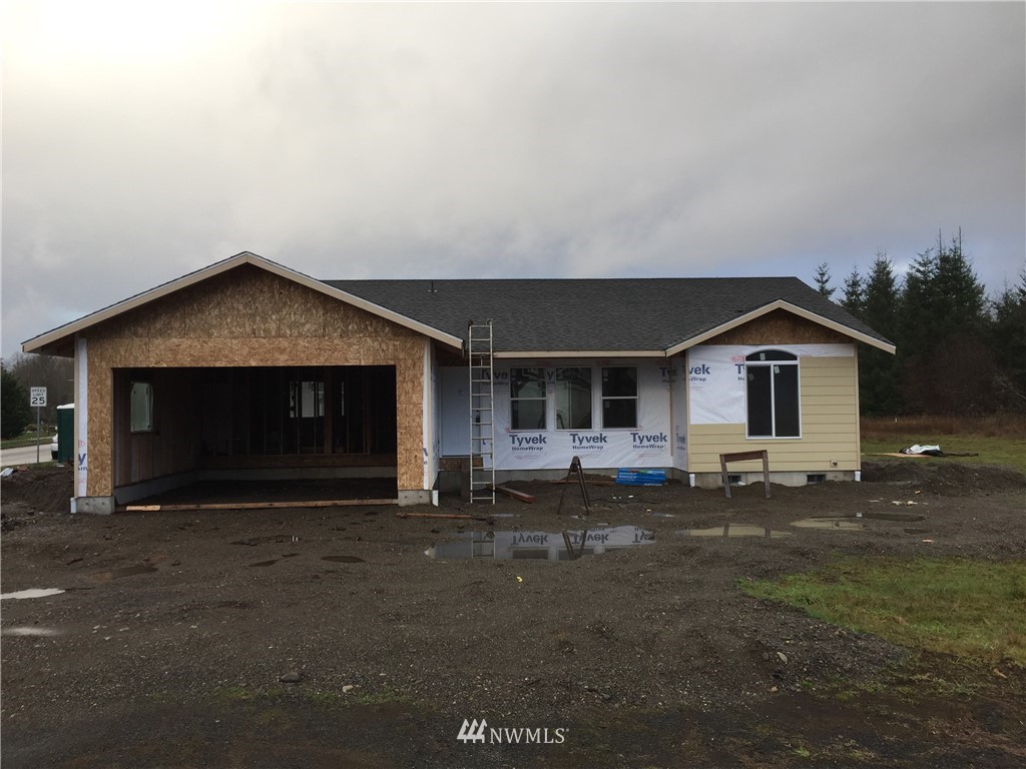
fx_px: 860
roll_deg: +1.0
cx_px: 513
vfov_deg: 48.2
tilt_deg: +3.6
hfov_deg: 61.7
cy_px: 384
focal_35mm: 29
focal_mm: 4.15
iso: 32
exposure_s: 1/391
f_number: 2.2
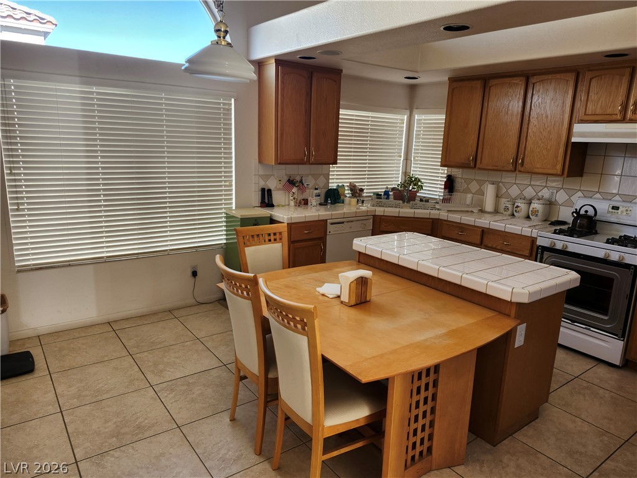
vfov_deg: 58.9
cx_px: 318
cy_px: 239
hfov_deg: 73.9
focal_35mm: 23
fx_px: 423
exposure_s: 1/180
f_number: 1.8
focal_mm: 5.54
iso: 100
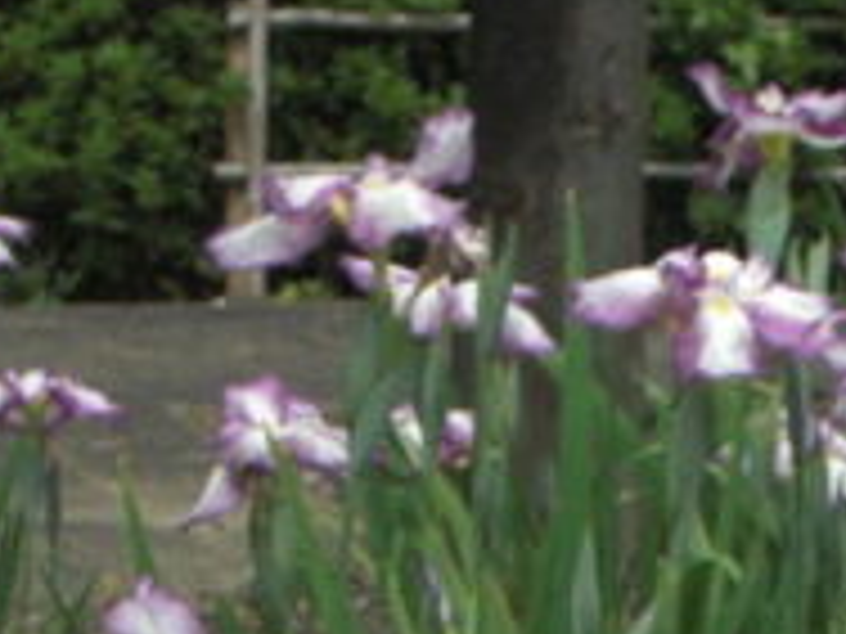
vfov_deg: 5.8
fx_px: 6159
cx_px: 1143
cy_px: 949
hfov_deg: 7.8
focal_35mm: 252
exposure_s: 1/160
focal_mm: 13.9
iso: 50
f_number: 4.6
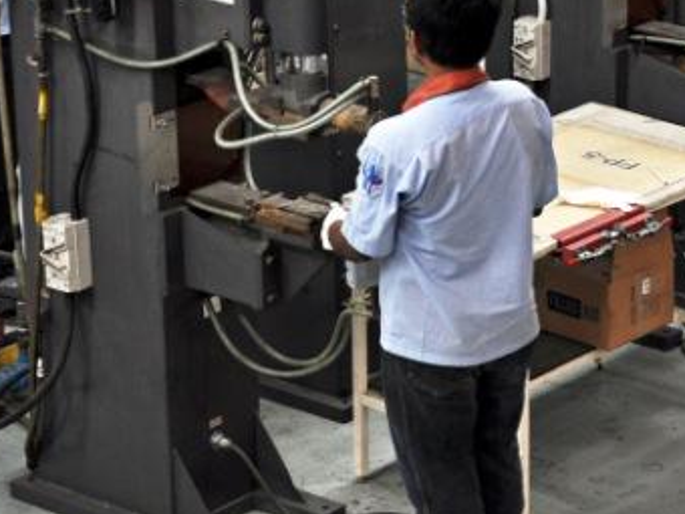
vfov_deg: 10.6
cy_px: 81
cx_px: 808
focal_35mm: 139
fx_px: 2751
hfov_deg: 13.8
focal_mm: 32
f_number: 5
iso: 200
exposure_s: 1/20
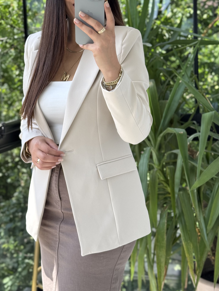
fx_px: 515
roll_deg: +3.1
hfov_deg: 24.0
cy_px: 106
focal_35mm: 61
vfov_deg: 31.5
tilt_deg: -19.4
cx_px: 93
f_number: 1.78
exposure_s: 1/271
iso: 64
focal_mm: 6.76
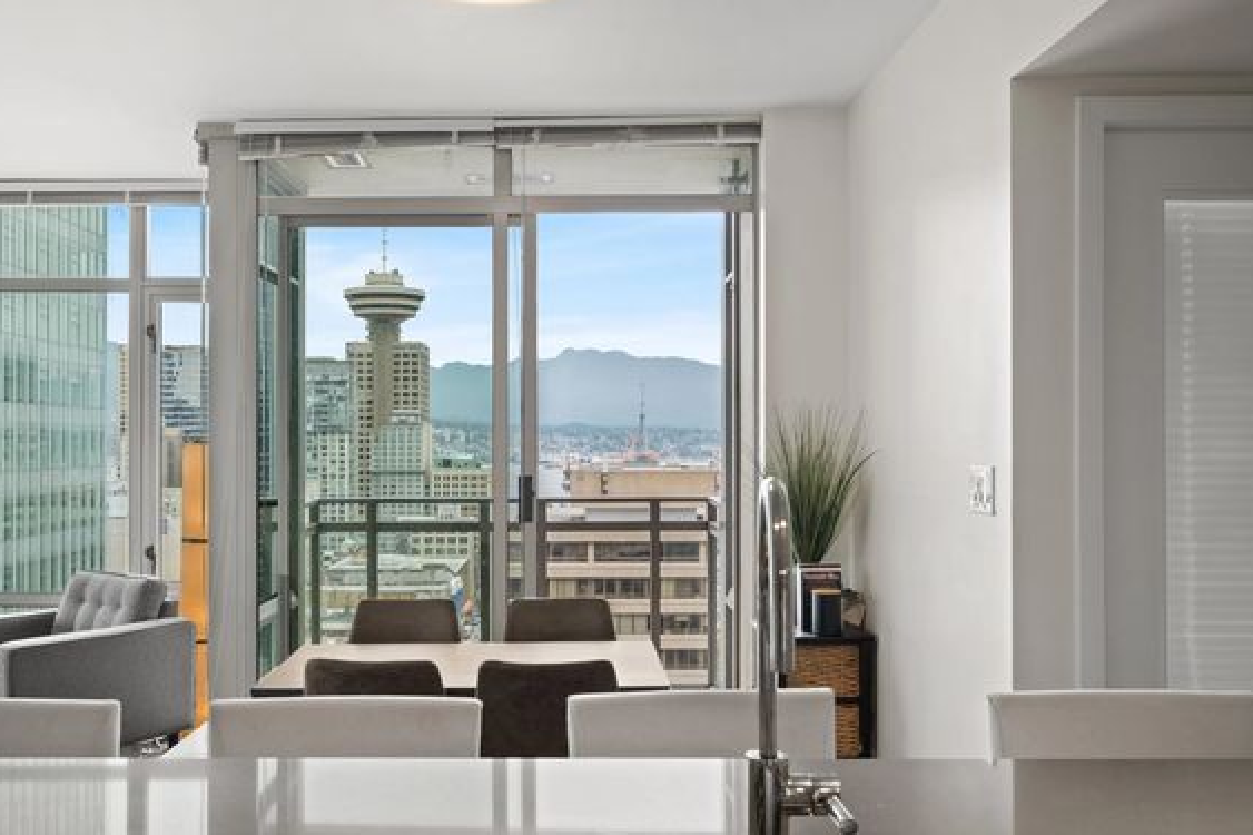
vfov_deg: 39.9
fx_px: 1148
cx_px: 556
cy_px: 422
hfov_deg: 57.1
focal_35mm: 33
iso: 400
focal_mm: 19.1
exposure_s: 1/5
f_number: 7.1
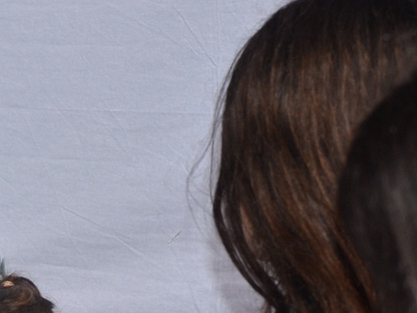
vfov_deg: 9.4
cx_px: -43
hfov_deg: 12.3
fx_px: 1904
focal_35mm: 158
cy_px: 200
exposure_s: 1/60
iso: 800
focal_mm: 38
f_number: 4.2
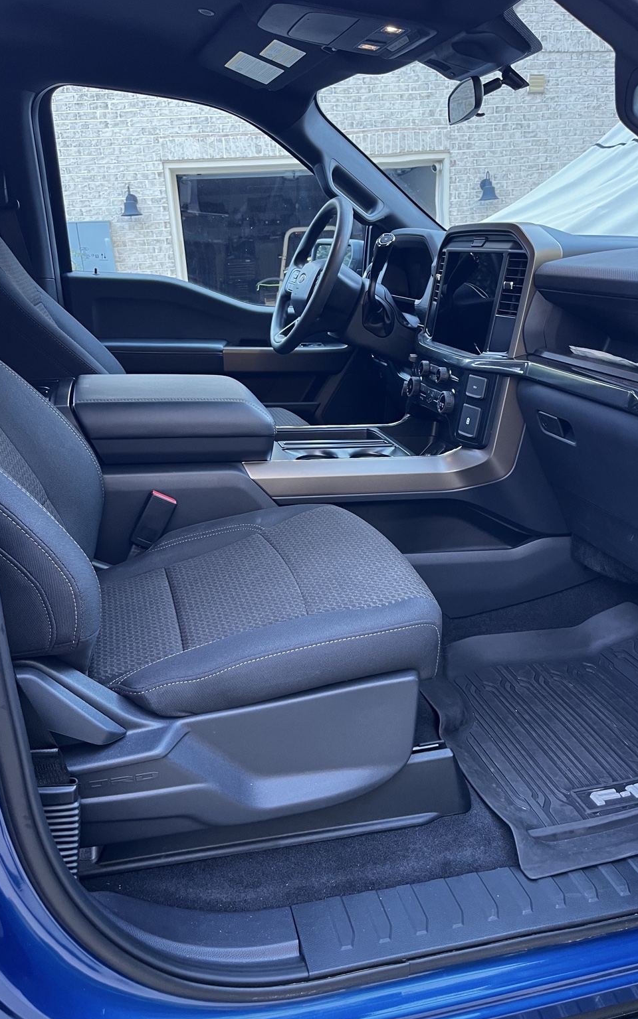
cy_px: 516
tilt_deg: -18.7
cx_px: 342
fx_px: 779
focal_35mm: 28
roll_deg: +3.5
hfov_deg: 44.5
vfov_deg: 66.5
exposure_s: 1/60
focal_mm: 5.1
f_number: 1.6
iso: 160
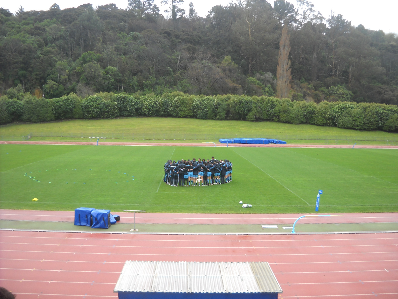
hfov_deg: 45.8
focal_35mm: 41
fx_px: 471
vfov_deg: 35.1
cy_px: 150
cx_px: 199
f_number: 3.1
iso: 80
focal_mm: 6.72
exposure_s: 1/60
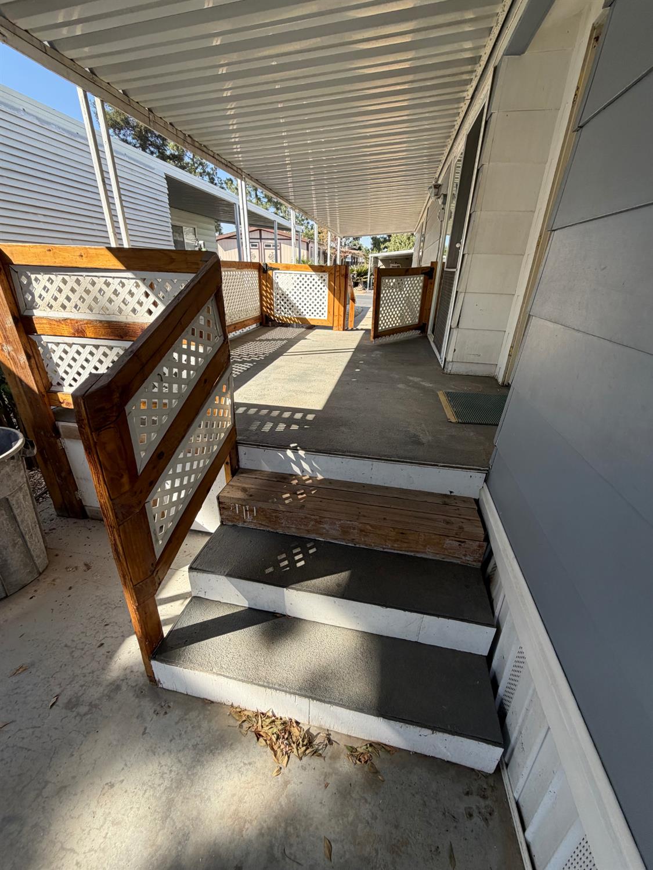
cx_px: 326
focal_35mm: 14
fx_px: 352
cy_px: 435
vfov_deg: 102.0
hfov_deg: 85.7
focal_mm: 2.22
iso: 64
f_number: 2.2
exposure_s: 1/442
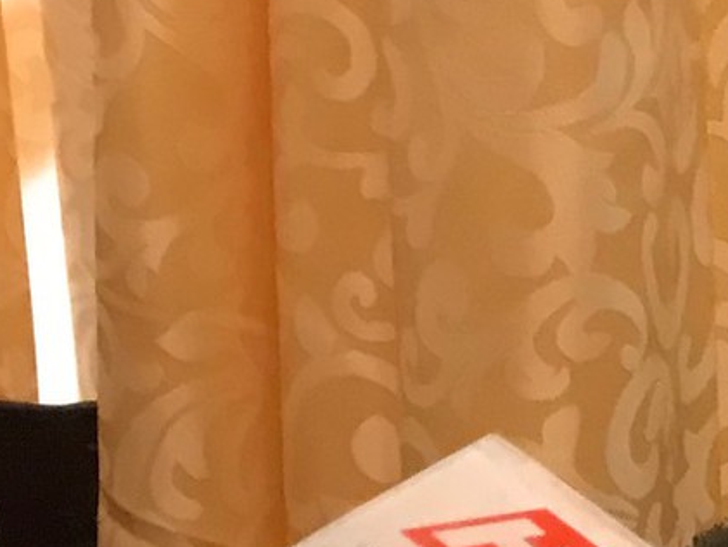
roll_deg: -3.0
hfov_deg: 12.9
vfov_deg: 11.2
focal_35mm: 133
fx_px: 2798
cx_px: 1459
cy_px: 275
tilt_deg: -6.7
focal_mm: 3.99
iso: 80
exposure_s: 1/17
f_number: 1.8
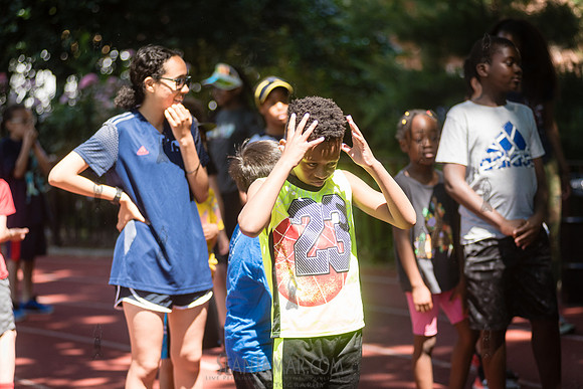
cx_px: 292
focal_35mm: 112
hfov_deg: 18.3
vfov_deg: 12.2
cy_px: 194
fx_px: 1814
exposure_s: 1/4000
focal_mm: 112
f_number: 2.8
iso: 1000
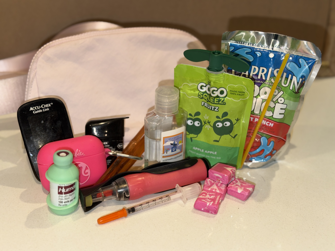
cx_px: 168
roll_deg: -1.7
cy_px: 126
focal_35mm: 48
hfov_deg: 39.7
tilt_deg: -29.0
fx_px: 465
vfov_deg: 30.3
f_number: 1.78
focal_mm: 6.76
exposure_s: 1/44
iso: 50
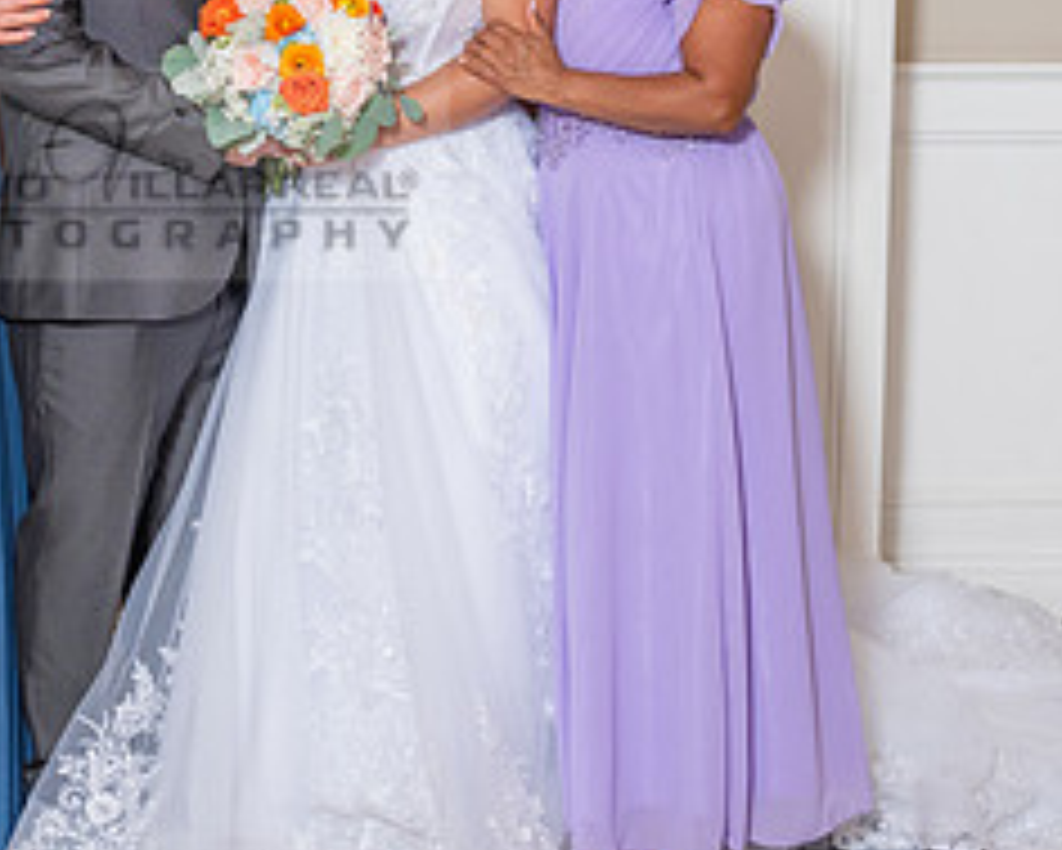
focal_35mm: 93
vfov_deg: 16.4
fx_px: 2924
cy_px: 173
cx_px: 61
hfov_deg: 20.1
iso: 640
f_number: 4.5
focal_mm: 40
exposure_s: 1/160
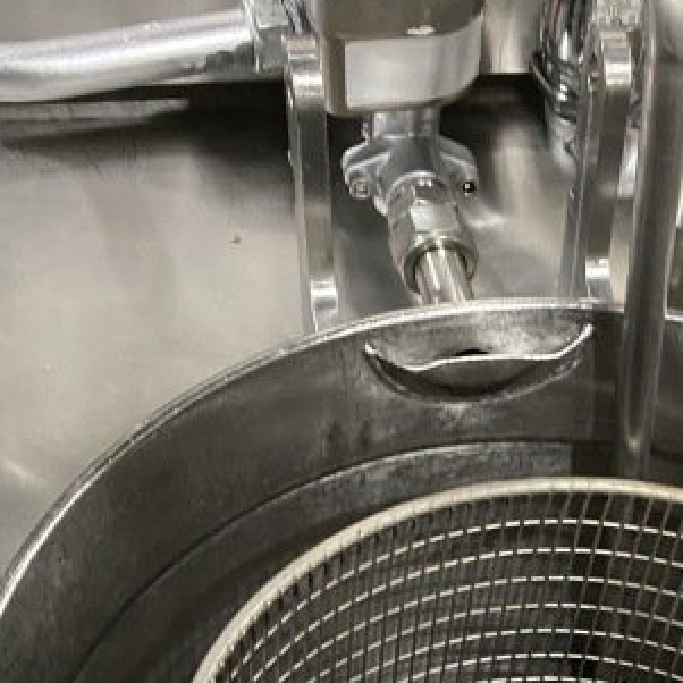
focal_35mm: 62
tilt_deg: -64.1
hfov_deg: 26.8
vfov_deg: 24.1
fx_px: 1384
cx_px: 608
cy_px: 907
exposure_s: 1/60
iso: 500
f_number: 1.8
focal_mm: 4.25
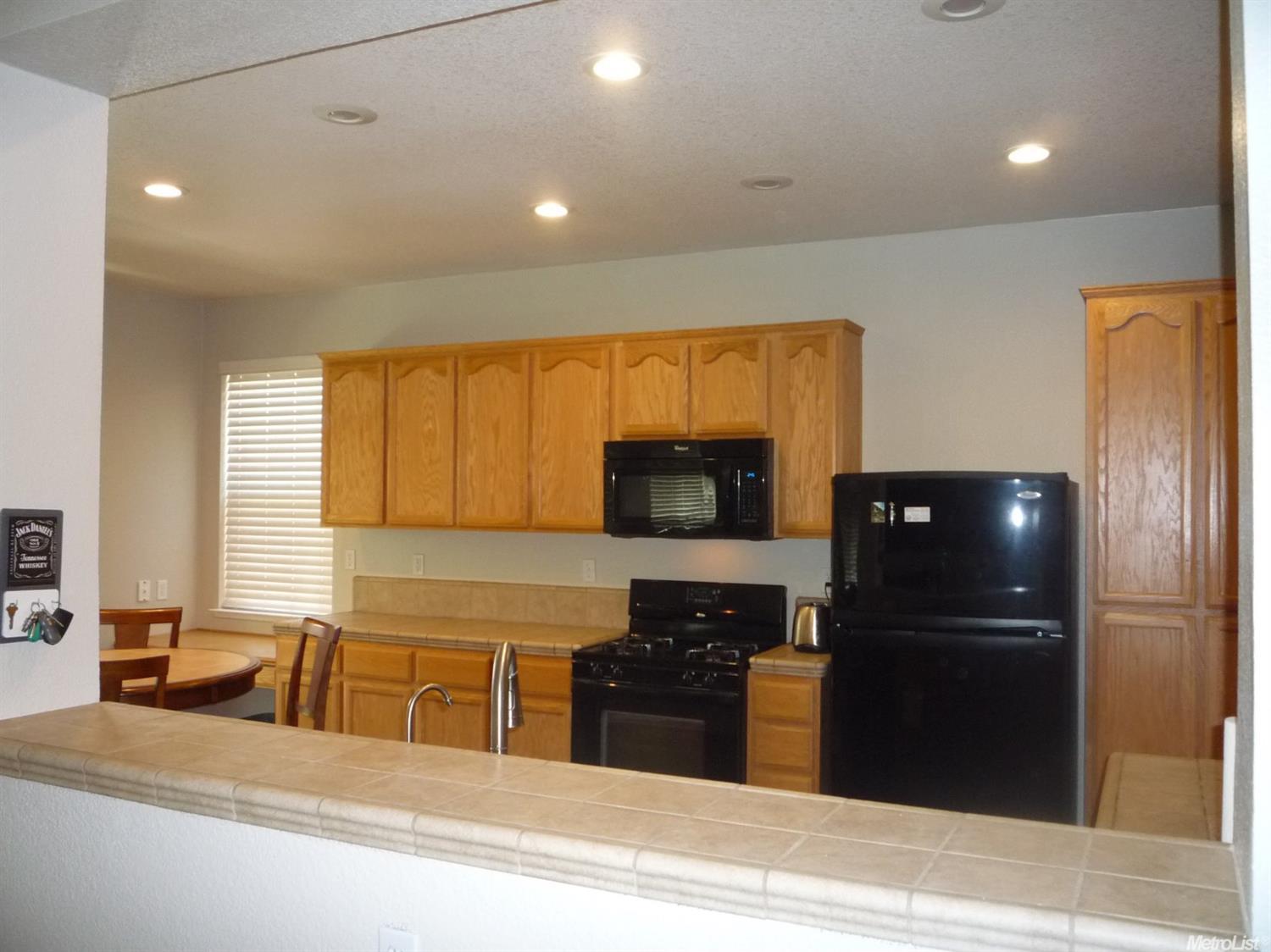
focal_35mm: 30
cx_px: 636
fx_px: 1101
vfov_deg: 46.8
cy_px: 476
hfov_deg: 60.0
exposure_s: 1/30
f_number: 3.3
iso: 320
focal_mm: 5.2
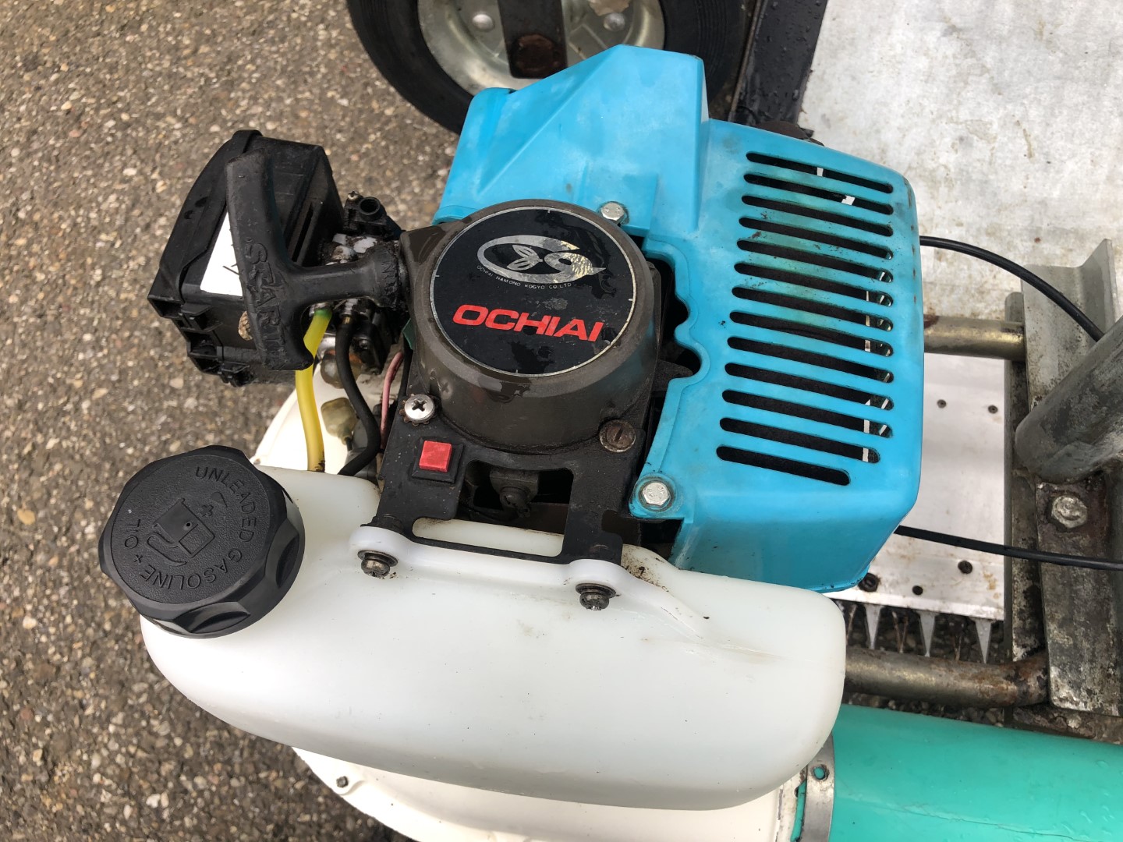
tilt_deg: -64.3
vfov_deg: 49.7
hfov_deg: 63.4
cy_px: 421
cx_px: 562
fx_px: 908
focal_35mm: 28
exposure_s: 1/120
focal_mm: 4
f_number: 1.8
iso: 32
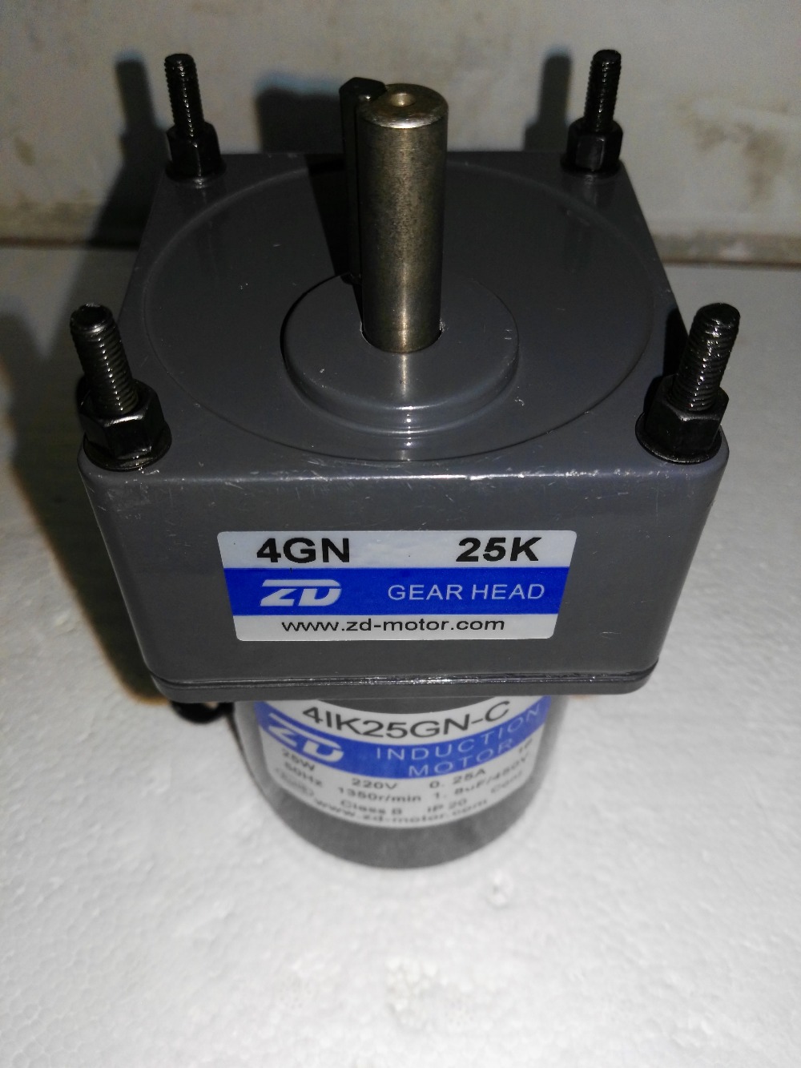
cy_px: 534
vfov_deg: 63.4
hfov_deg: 49.8
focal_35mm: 28
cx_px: 400
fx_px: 864
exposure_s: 1/50
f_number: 2
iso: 68
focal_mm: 2.96
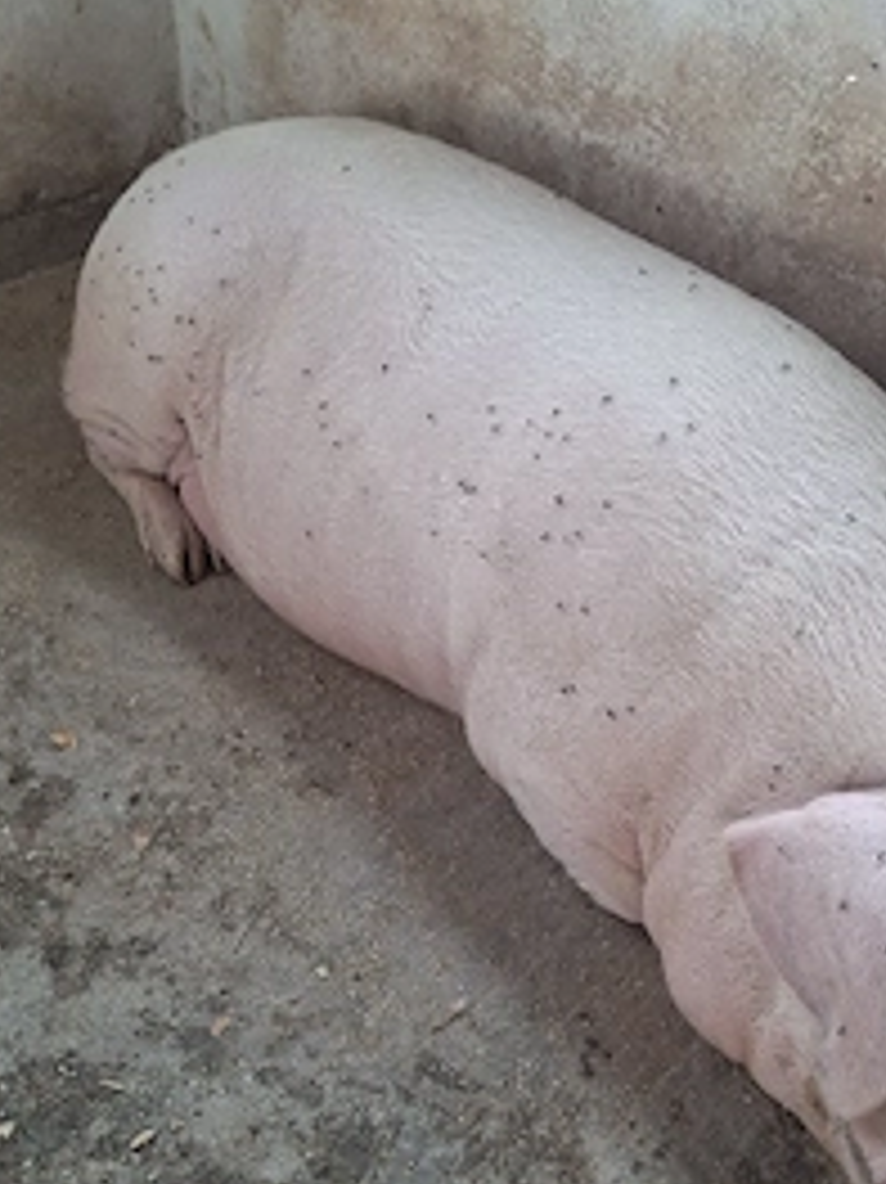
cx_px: 535
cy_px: 711
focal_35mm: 38
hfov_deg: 37.5
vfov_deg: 48.7
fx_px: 1298
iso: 80
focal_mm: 4.69
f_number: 1.8
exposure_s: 1/100
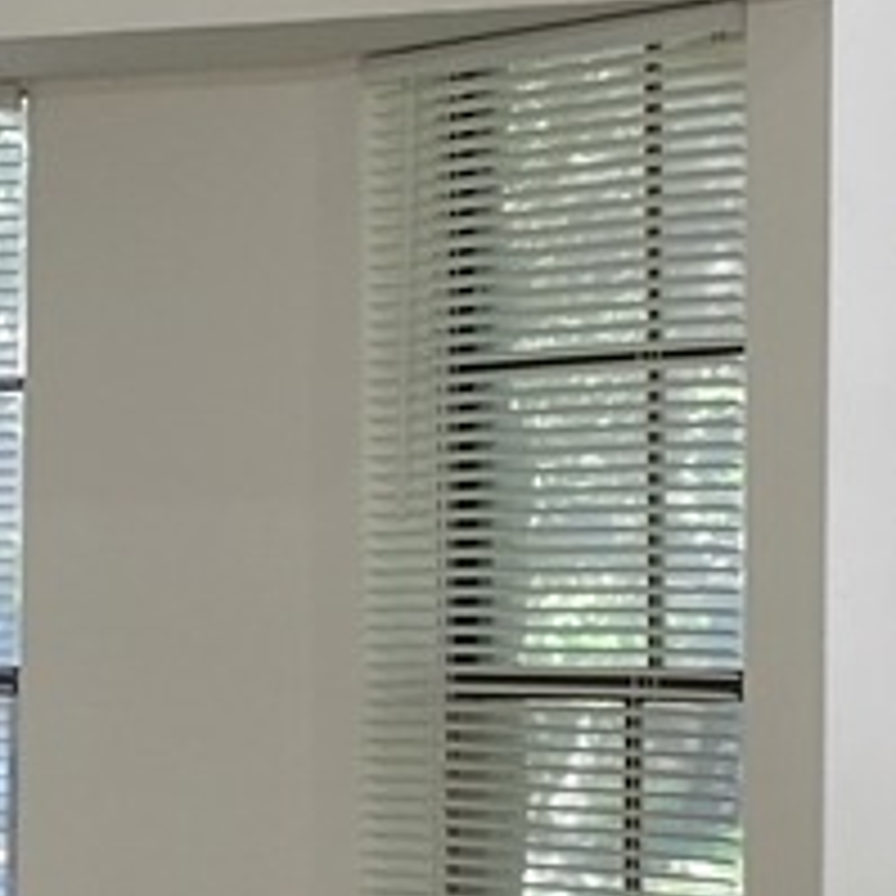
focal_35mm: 166
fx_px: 4861
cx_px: -1882
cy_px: 901
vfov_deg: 10.4
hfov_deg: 8.6
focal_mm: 5.4
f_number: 1.8
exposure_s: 1/120
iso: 125
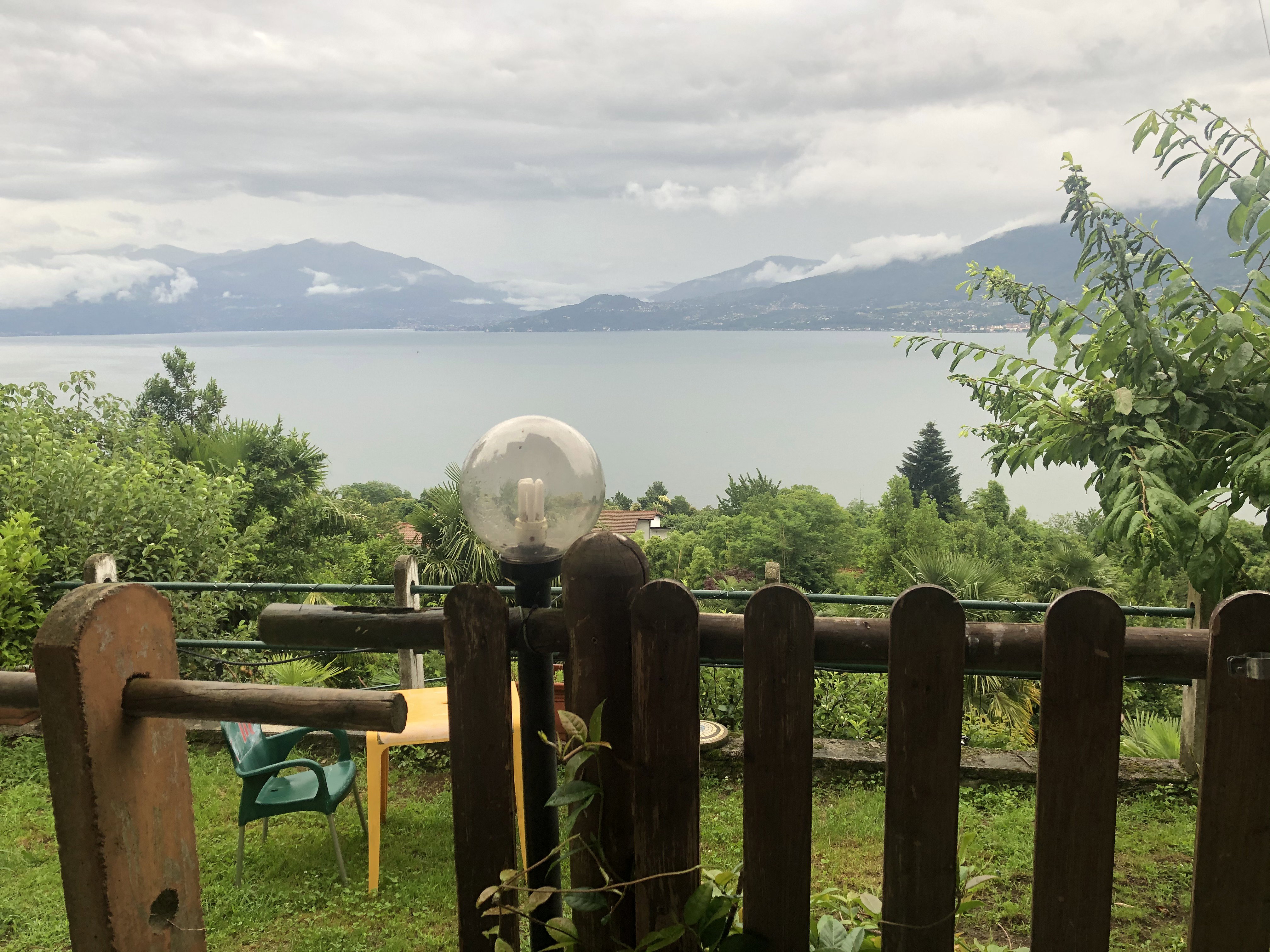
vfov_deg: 49.7
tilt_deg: -8.5
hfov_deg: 63.4
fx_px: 1027
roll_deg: +1.8
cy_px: 476
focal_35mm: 28
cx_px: 635
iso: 40
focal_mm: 4
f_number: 1.8
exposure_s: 1/120
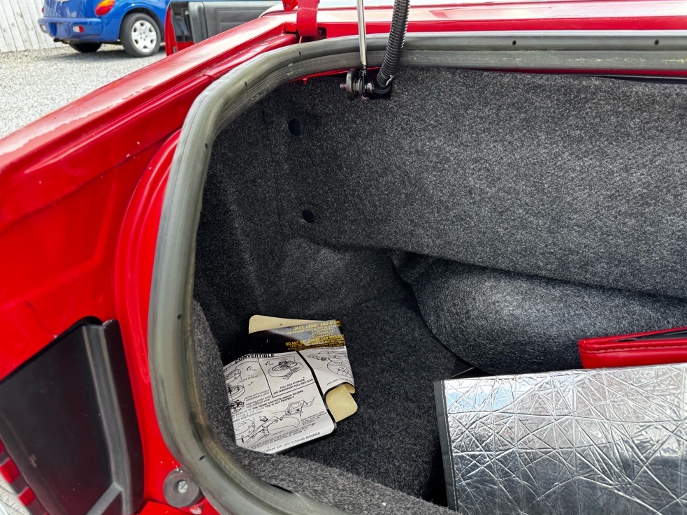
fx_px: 496
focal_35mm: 25
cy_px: 264
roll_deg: +1.2
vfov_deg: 54.9
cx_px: 350
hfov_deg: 69.4
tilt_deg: -33.0
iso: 80
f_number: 1.78
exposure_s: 1/172
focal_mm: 6.76
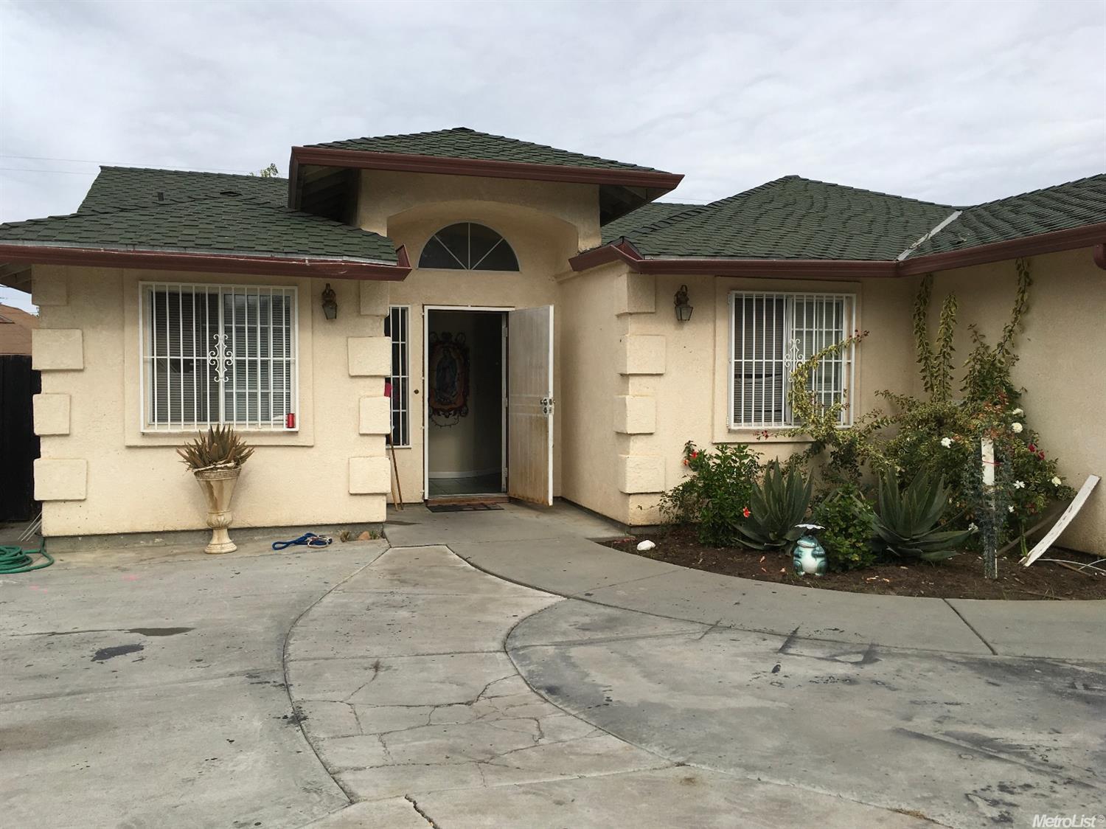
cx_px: 553
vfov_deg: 48.2
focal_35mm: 29
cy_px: 414
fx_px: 926
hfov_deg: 61.7
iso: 25
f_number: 2.2
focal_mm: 4.15
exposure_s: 1/1709
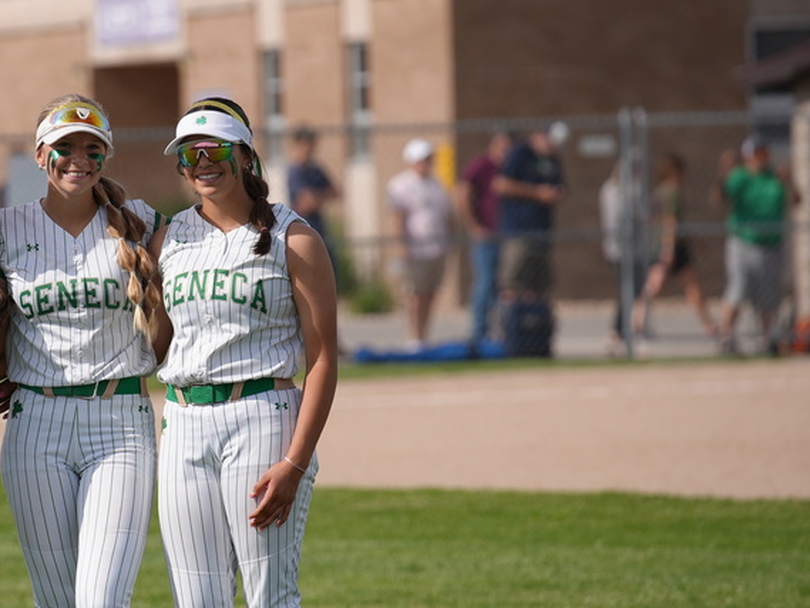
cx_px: 122
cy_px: 283
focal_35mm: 346
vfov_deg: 4.3
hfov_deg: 5.7
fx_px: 8098
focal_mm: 200
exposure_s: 1/1250
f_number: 4
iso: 80
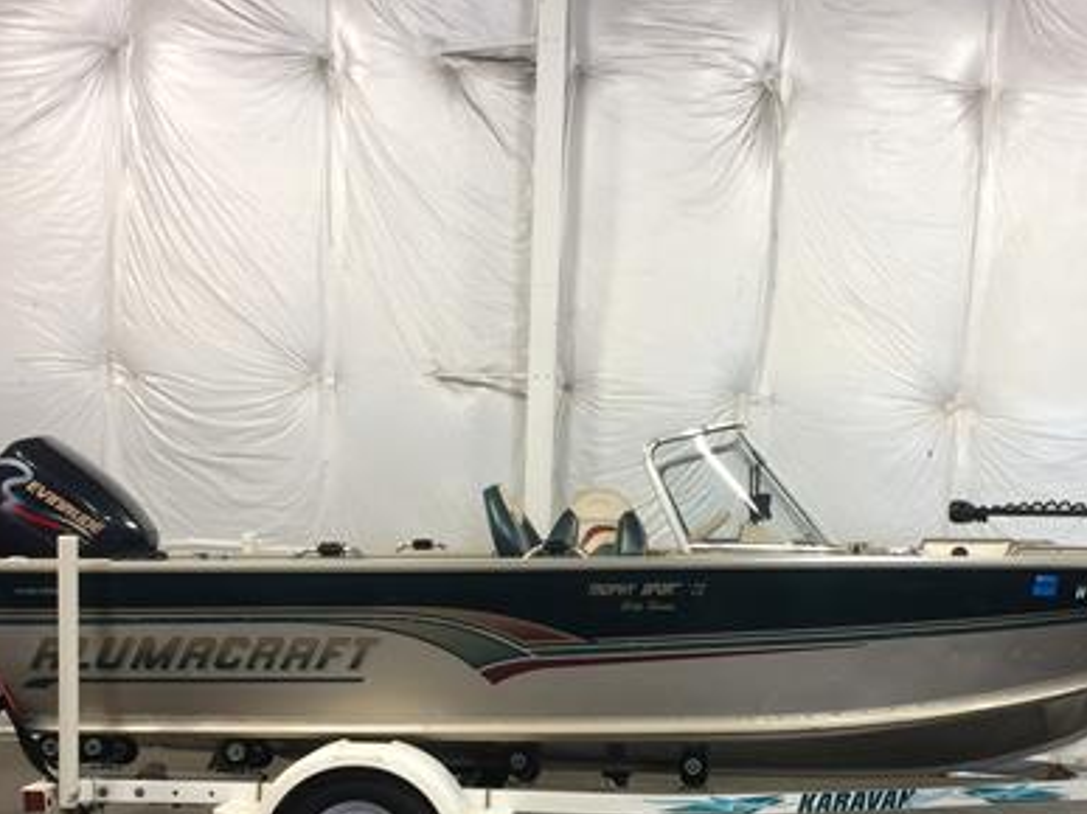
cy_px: 618
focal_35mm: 48
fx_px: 1507
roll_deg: -2.5
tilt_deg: -4.6
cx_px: 688
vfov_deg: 29.7
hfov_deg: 39.4
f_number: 2.2
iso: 40
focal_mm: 4.15
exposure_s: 1/30
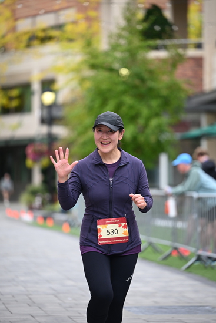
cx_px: 108
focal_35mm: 160
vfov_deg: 12.8
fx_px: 1439
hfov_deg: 8.6
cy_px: 162
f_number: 2.8
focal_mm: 160
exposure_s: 1/1600
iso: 640
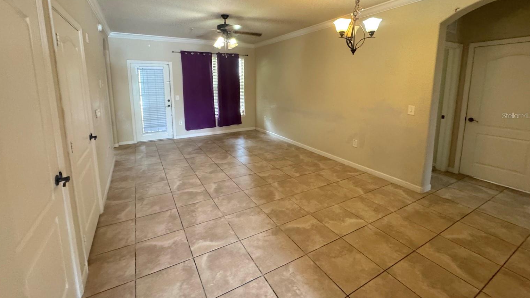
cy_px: 115
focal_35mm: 16
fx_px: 225
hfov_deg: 99.3
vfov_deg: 66.3
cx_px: 257
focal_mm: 2.22
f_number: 2.2
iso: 640
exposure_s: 1/60
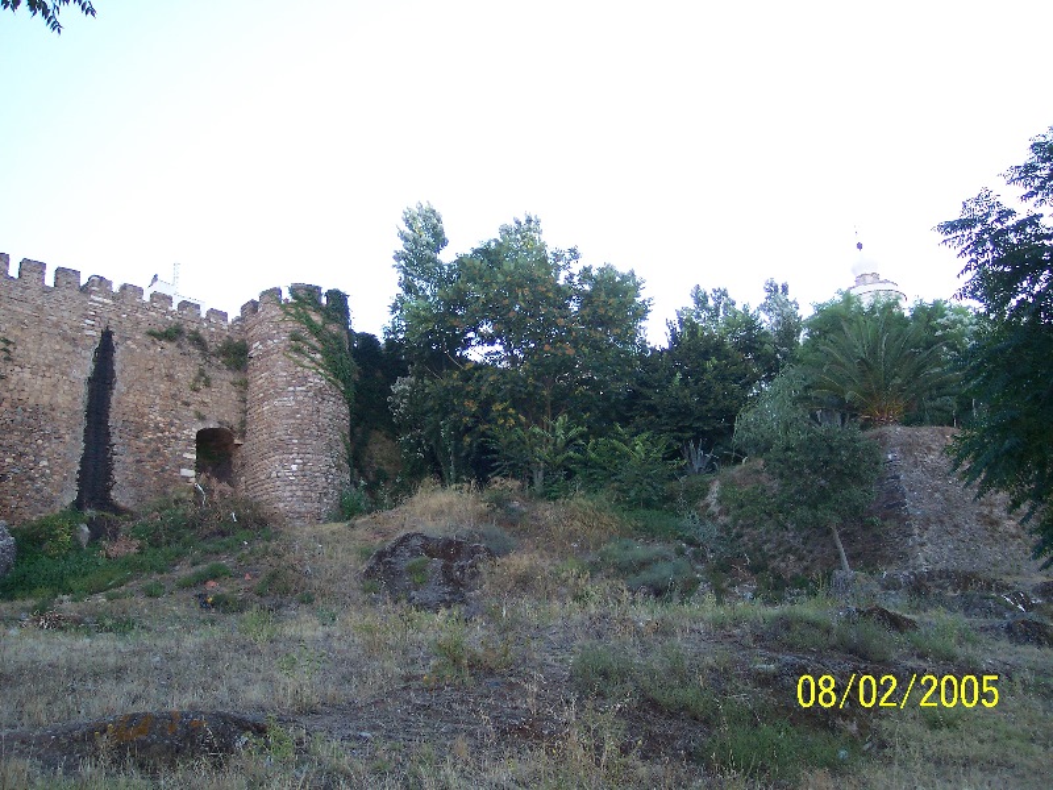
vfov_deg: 37.7
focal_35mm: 38
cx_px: 526
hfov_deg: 49.0
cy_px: 395
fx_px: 1156
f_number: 2.8
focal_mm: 8
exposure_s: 1/350
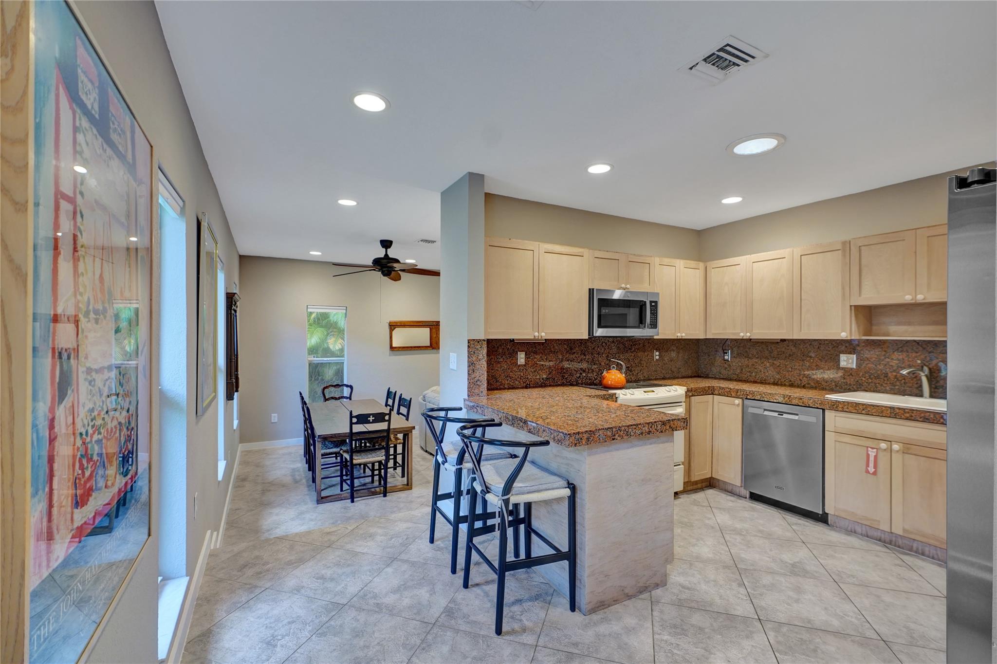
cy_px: 332
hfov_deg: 96.8
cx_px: 498
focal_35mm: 16
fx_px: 443
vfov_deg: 73.7
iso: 640
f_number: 4
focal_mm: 16
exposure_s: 1/100
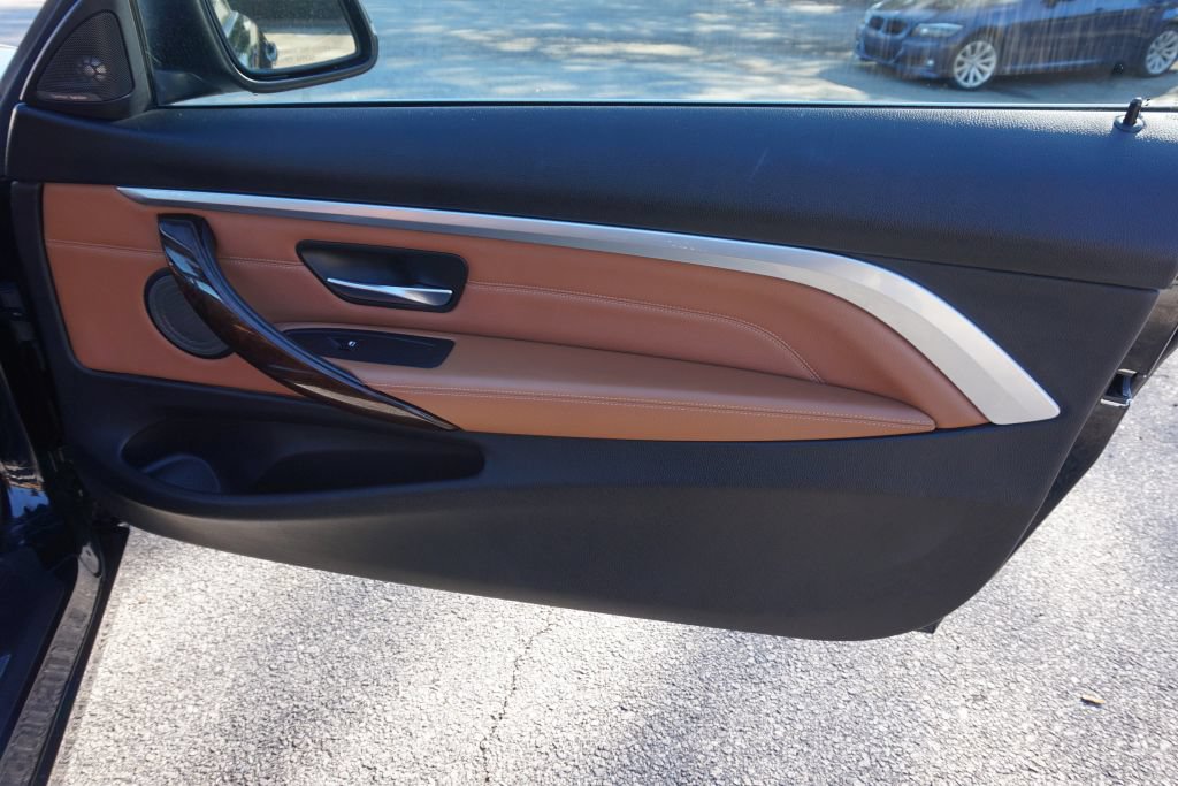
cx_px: 589
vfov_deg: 53.1
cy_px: 393
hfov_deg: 73.7
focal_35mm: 24
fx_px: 785
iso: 100
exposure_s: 1/80
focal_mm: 16
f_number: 5.6
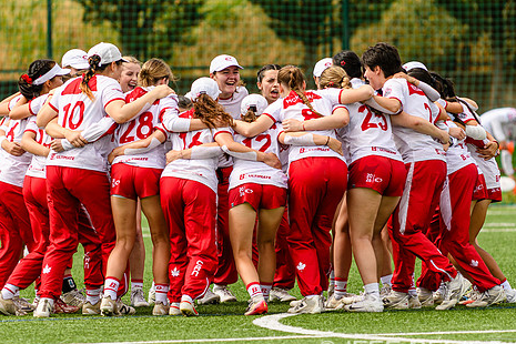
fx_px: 6994
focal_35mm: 488
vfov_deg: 2.8
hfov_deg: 4.2
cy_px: 176
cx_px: 260
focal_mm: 200
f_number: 3.2
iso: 125
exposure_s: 1/1250
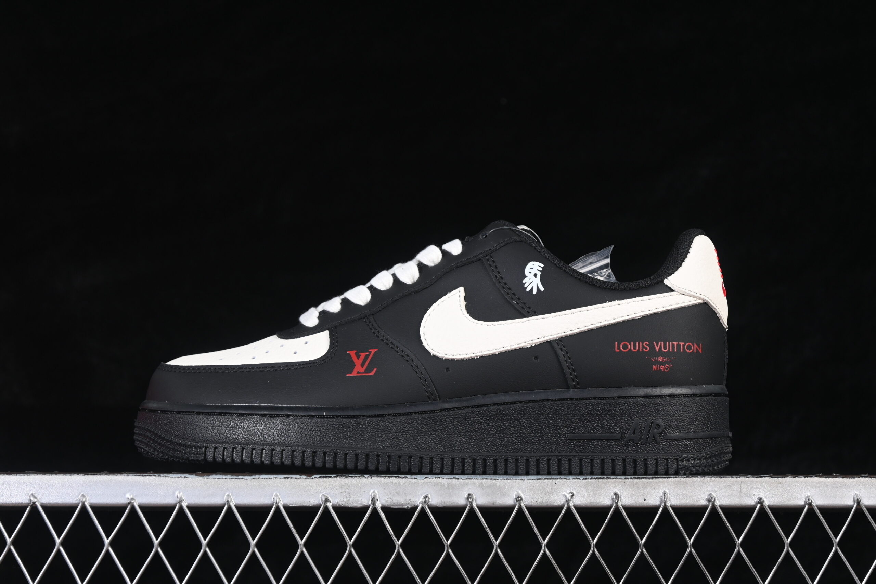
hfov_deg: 27.0
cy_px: 292
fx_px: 1825
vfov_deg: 18.2
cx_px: 438
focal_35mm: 75
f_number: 6.3
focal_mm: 50
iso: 160
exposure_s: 1/50
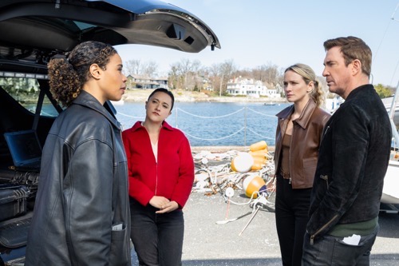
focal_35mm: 46
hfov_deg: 42.8
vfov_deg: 29.2
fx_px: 510
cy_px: 133
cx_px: 200
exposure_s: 1/1250
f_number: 5.6
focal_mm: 31
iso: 800
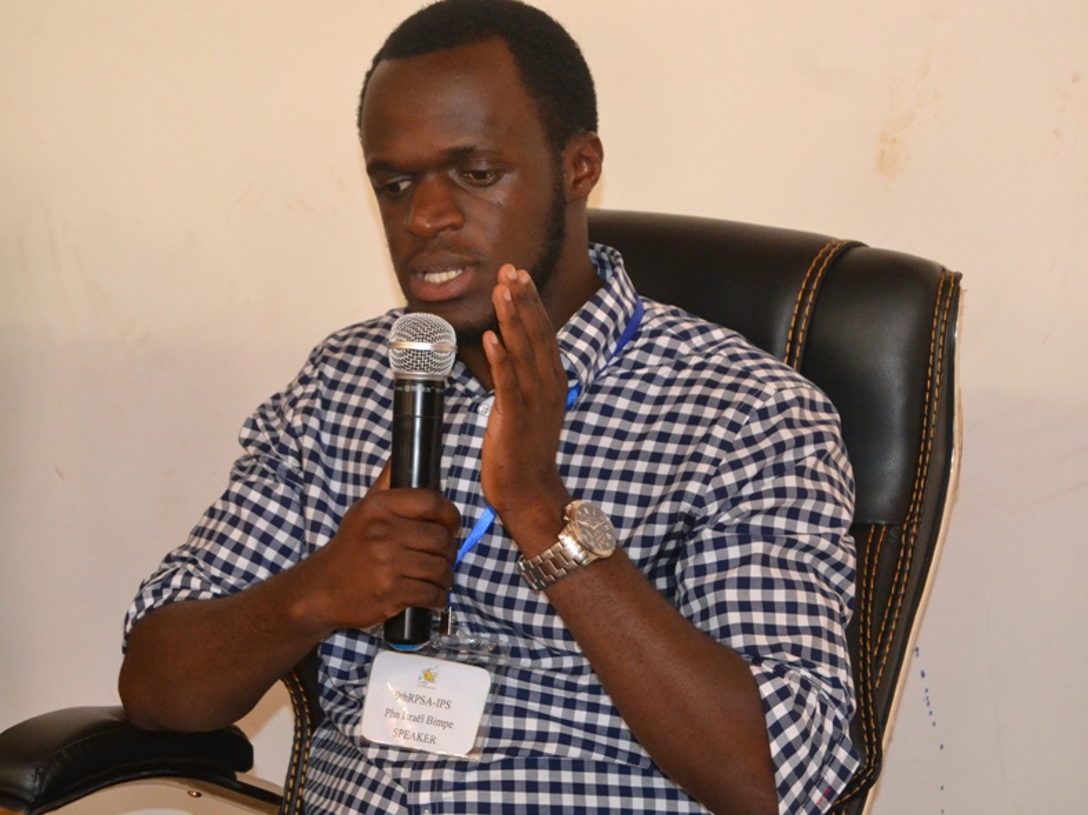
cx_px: 576
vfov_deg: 14.7
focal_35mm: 101
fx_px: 3161
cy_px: 434
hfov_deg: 19.5
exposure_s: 1/60
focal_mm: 55
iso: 2200
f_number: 5.6
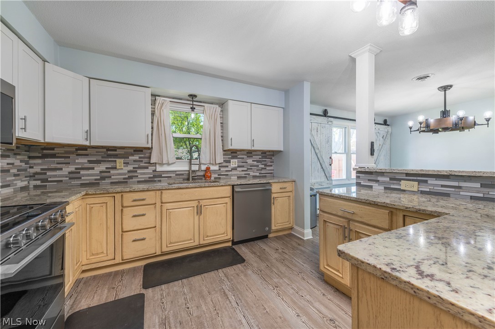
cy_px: 164
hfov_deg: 104.3
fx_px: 192
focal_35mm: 14
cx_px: 248
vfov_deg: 81.1
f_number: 9
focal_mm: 14
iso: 160
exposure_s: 1/60
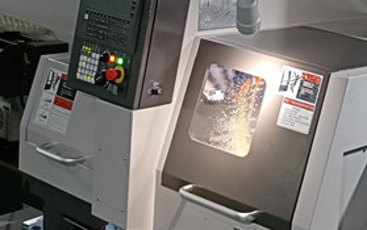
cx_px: 517
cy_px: 0
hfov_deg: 21.8
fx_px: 821
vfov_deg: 15.7
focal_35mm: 82
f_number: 1.9
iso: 1329
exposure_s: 1/33.3
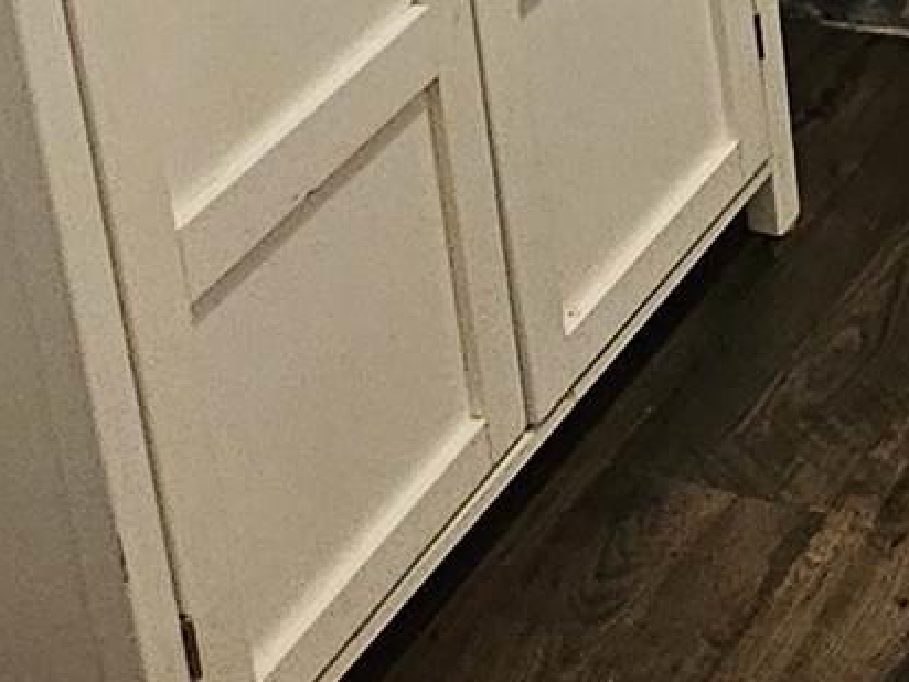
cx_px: 1516
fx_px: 2547
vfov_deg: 13.3
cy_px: -636
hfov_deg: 17.4
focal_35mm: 97
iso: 320
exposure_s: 1/40
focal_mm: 2.2
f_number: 2.2
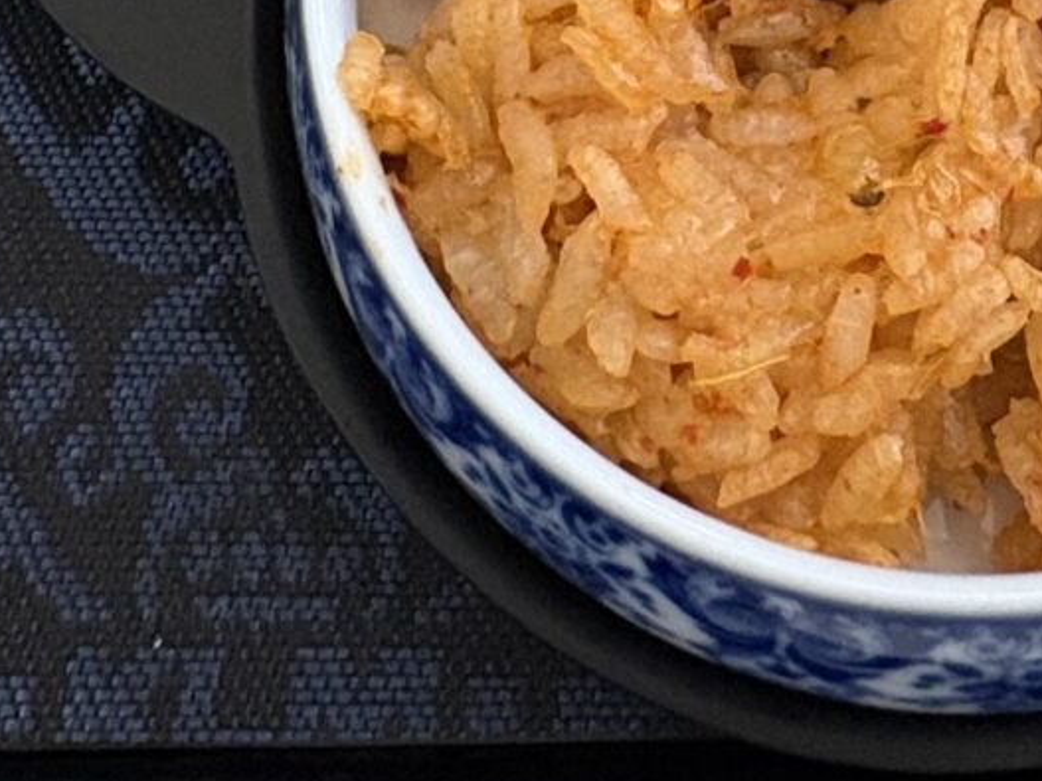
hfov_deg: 27.7
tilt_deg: -56.9
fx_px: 2046
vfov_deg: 18.2
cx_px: 896
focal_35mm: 68
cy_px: -526
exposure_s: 1/56
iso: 500
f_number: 2.2
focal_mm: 2.22
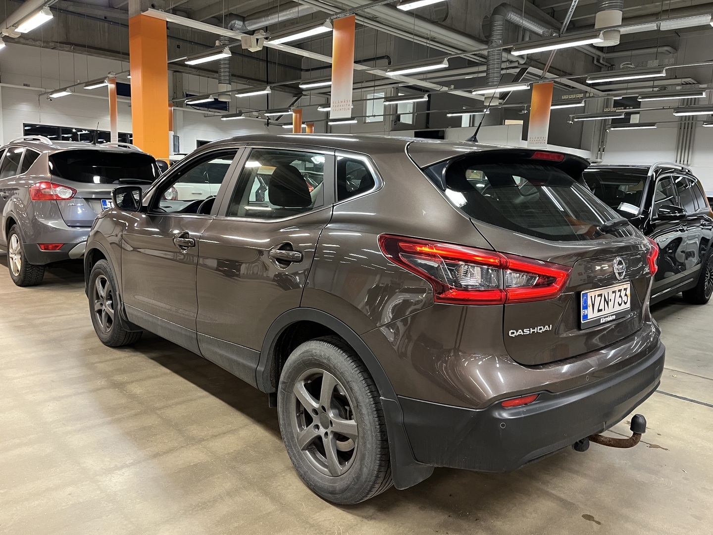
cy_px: 268
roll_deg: -2.7
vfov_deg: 53.1
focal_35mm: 26
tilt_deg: -8.7
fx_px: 536
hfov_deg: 67.3
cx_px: 356
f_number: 1.6
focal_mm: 5.1
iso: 320
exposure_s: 1/50
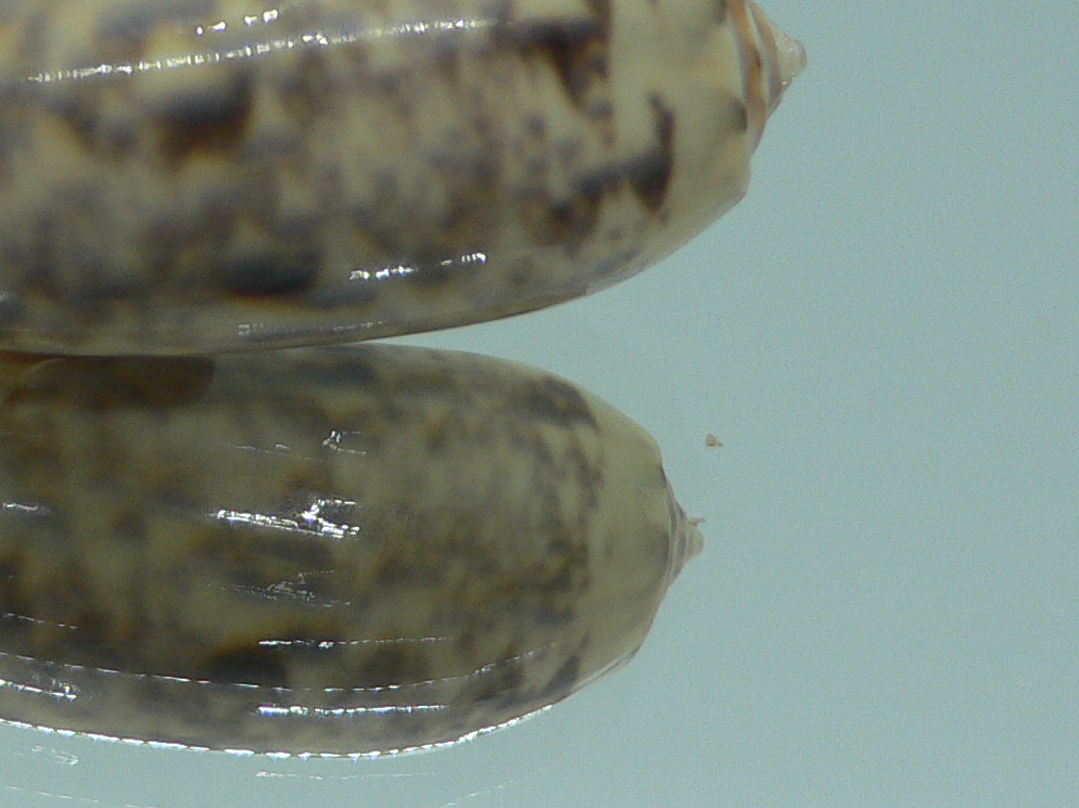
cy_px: 167
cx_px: 202
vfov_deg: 20.5
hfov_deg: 26.8
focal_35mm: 71
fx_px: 2213
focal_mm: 4.6
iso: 80
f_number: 2.8
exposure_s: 1/60
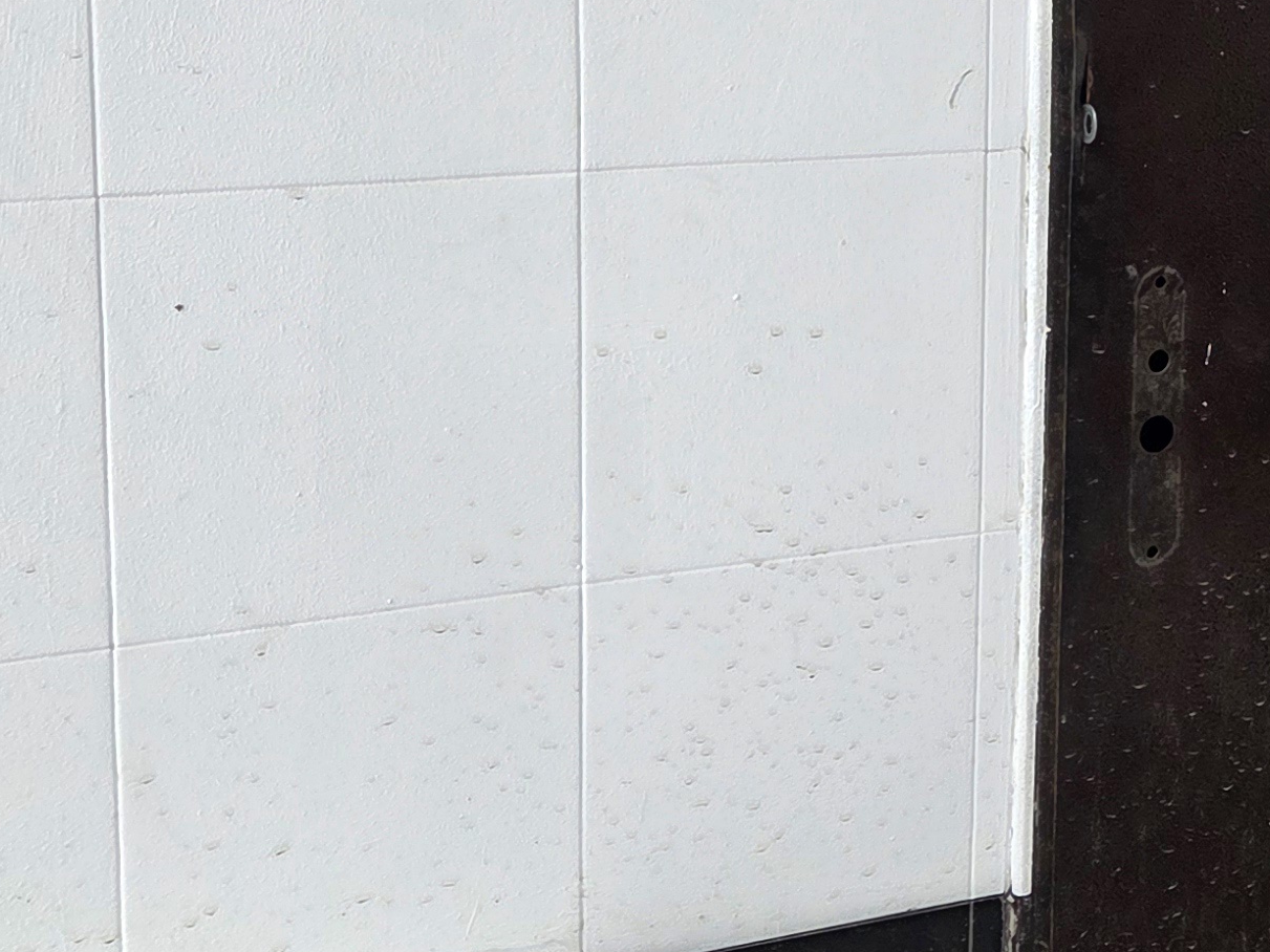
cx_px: 1419
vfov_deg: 19.1
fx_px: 2788
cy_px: 152
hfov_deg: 23.9
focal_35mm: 76
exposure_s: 1/180
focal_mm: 5.4
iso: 100
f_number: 1.8
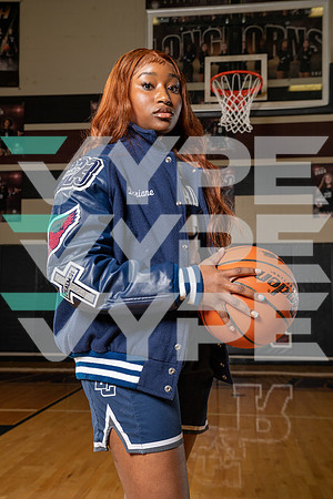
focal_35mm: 41
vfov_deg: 47.4
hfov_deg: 32.6
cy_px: 250
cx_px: 166
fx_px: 569
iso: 320
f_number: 7.1
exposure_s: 1/250
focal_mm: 41
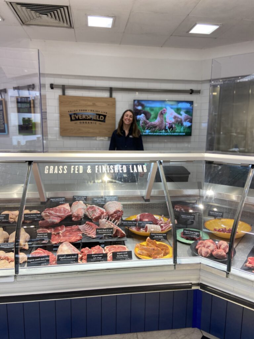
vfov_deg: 67.3
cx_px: 127
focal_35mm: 26
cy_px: 170
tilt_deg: -8.9
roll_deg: -1.6
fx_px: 254
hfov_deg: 53.1
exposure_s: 1/100
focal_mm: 4.25
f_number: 1.8
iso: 100
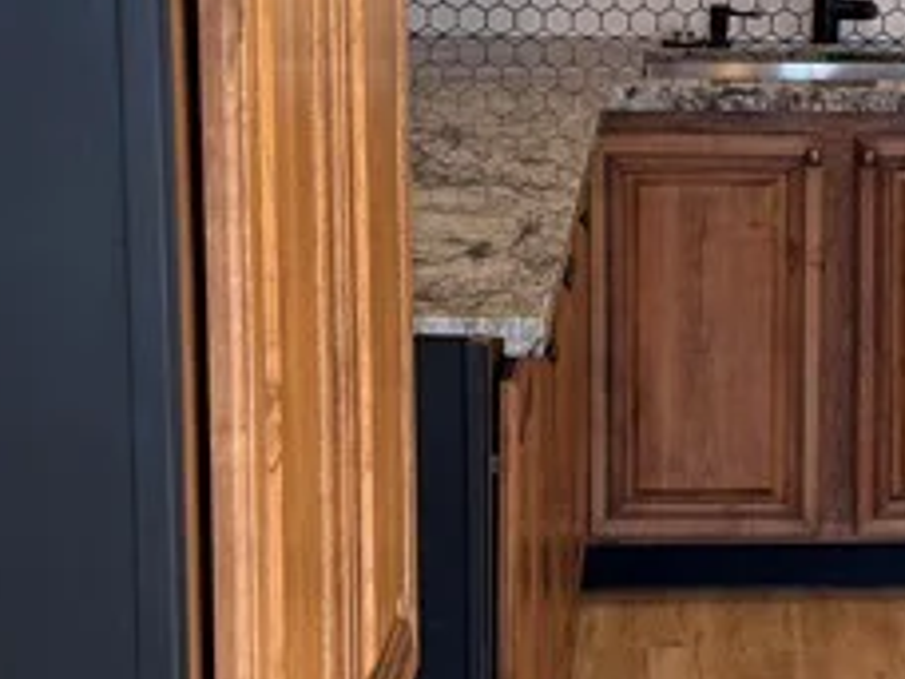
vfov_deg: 13.7
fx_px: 2824
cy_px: 218
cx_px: 937
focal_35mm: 108
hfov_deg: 17.7
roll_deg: -0.9
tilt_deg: -10.1
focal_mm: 6.76
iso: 100
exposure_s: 1/243
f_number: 1.78
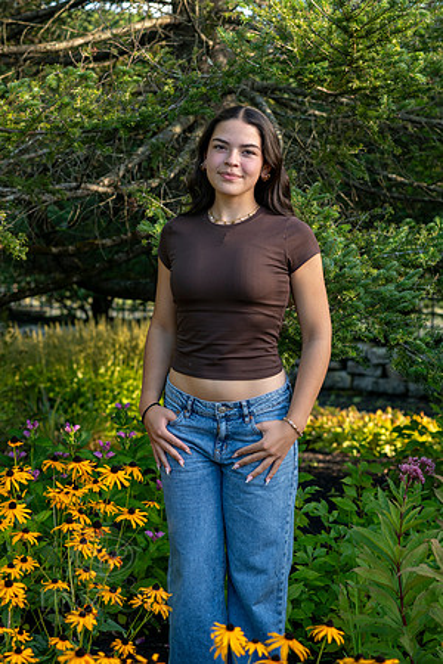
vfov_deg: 23.9
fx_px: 1569
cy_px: 332
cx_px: 222
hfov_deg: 16.1
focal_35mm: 85
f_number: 5
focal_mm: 85
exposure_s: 1/125
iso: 125
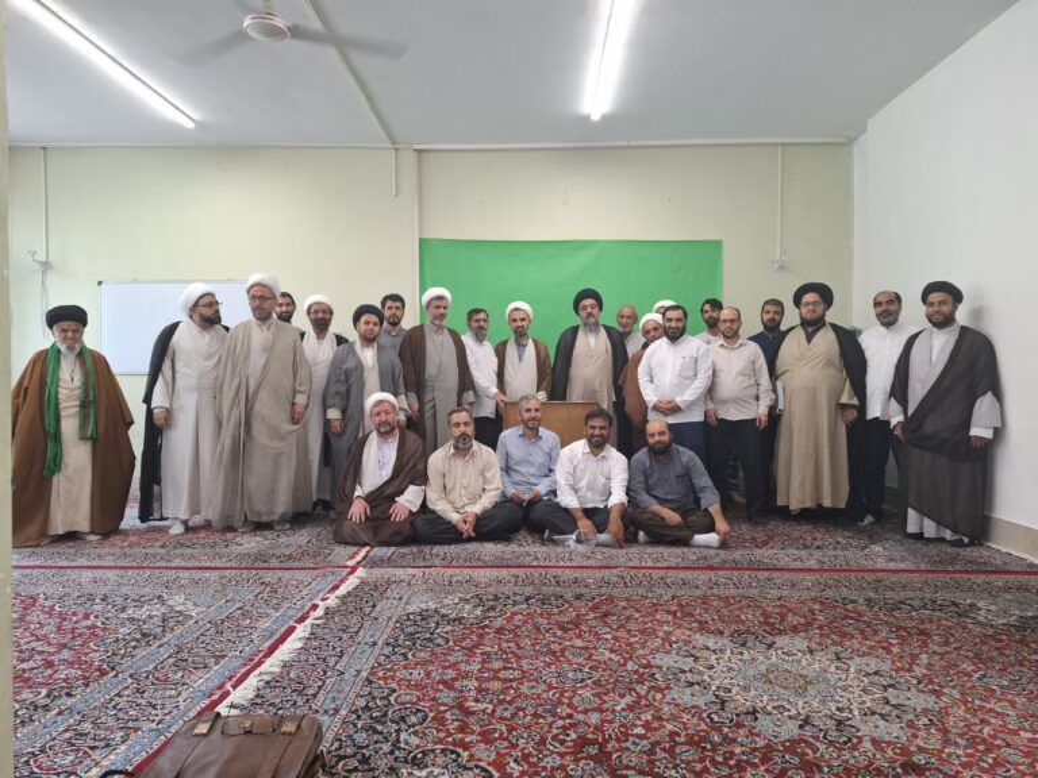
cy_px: 389
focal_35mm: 23
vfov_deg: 58.9
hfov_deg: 73.9
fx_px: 690
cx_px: 519
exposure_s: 1/100
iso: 125
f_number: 1.8
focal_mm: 5.54
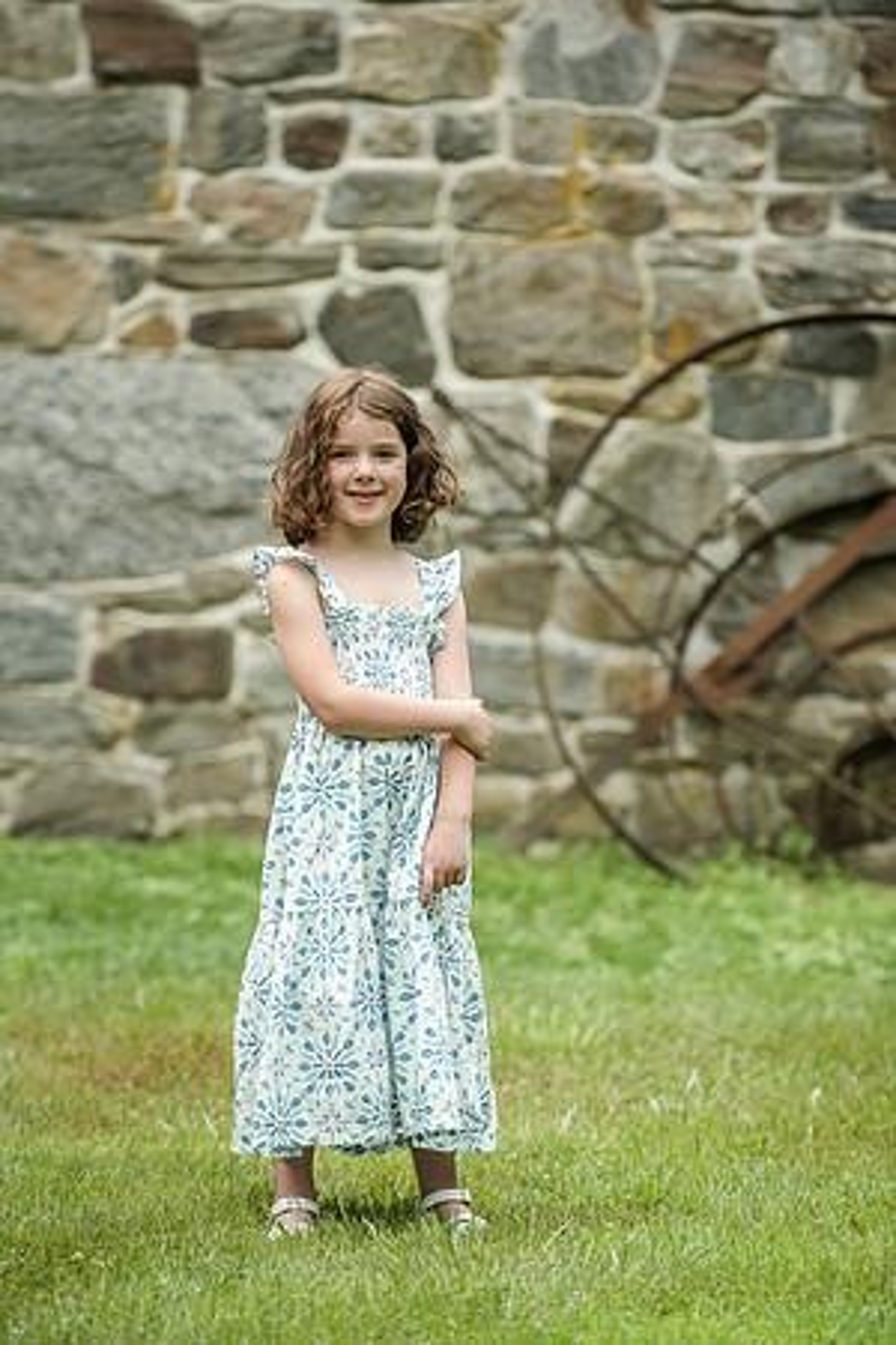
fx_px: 6719
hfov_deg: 7.6
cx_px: 448
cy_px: 672
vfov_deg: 11.4
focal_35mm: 180
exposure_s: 1/2500
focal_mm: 180
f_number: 4
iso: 640
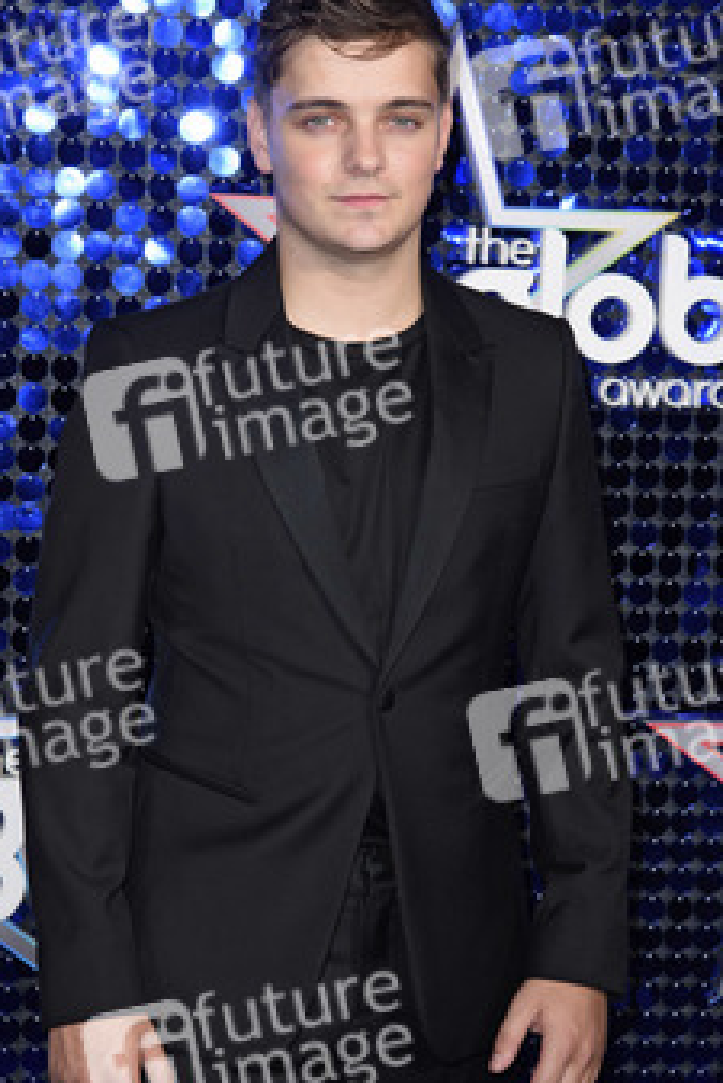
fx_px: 3039
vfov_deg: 20.2
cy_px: 566
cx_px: 342
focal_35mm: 101
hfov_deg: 13.6
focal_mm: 85
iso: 1000
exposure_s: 1/250
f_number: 5.6
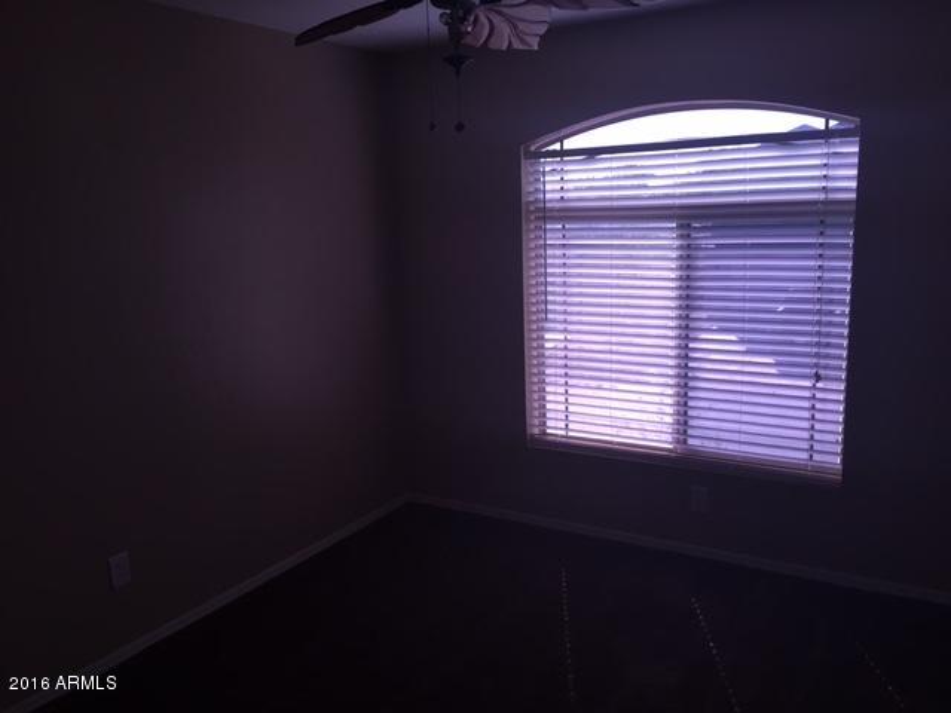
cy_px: 356
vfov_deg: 48.2
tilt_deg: -8.2
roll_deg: +1.6
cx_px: 476
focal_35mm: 29
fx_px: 797
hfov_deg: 61.7
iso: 32
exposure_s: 1/40
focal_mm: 4.15
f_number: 2.2
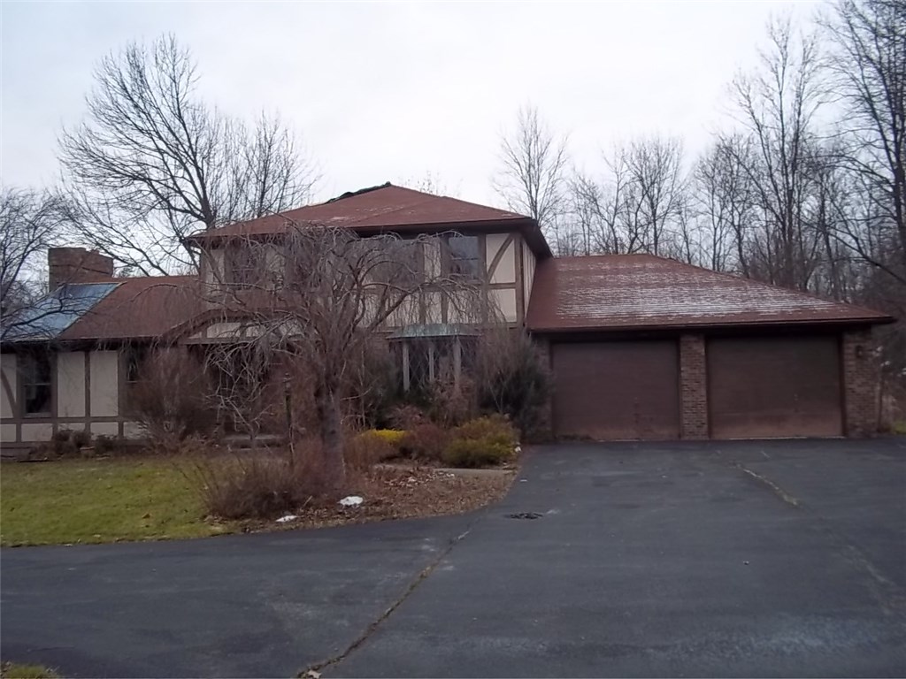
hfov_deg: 51.4
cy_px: 340
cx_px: 453
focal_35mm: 36
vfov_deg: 39.7
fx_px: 942
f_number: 3.1
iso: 80
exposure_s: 1/40
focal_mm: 6.5
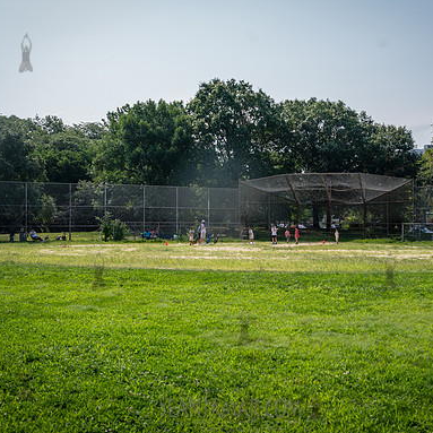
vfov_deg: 36.8
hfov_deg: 36.7
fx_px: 651
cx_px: 243
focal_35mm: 46
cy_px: 216
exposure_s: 1/2000
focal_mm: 35
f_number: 5
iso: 400
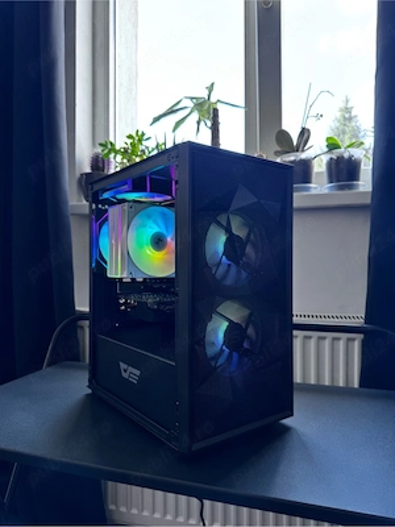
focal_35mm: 24
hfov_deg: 56.8
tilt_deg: +0.4
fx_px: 365
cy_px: 264
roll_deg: +0.1
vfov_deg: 71.6
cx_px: 198
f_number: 1.78
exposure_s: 1/121
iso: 100
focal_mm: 6.76
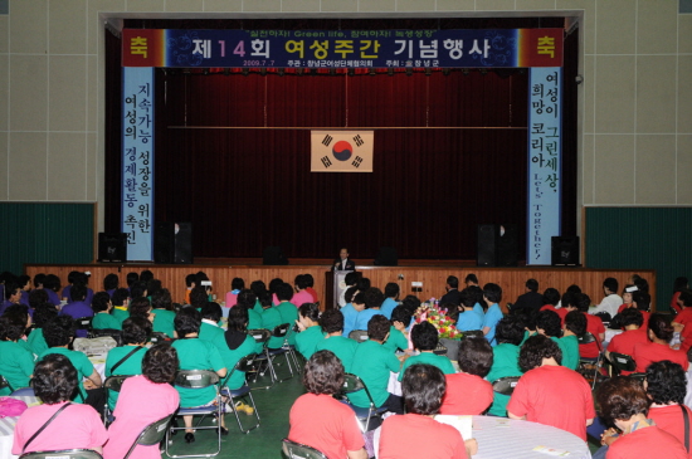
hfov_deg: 49.6
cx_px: 346
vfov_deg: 34.1
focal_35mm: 39
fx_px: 749
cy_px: 230
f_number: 6.3
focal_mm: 26
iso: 640
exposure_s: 1/60
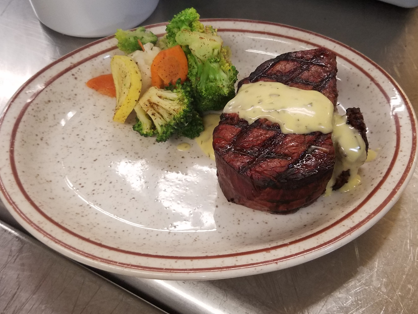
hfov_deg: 65.3
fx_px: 326
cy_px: 153
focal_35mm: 27
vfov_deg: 51.3
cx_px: 204
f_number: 1.7
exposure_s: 1/60
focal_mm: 4.2
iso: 200
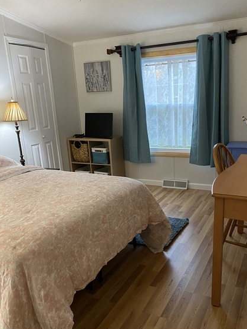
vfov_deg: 58.2
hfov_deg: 45.3
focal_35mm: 31
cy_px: 185
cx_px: 143
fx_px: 295
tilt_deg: -16.0
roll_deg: +2.8
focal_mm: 4.25
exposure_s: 1/30
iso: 640
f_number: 1.8
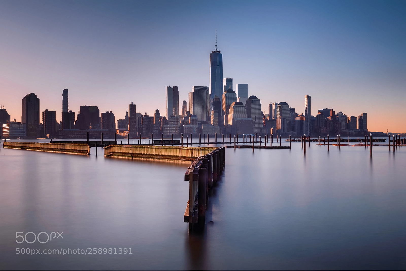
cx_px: 203
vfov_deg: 36.9
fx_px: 406
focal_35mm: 36
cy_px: 136
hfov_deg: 53.1
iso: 50
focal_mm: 36
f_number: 20
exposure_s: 64
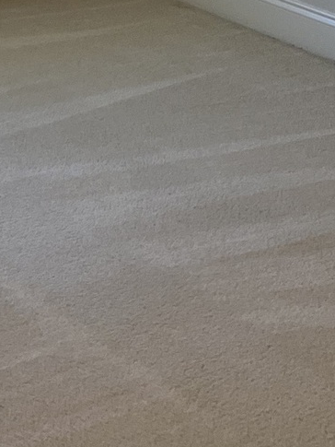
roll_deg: -0.8
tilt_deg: -2.1
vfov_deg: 13.1
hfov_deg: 11.2
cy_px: -409
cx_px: 152
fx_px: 1715
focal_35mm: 133
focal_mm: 3.99
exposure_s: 1/60
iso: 50
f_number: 1.8
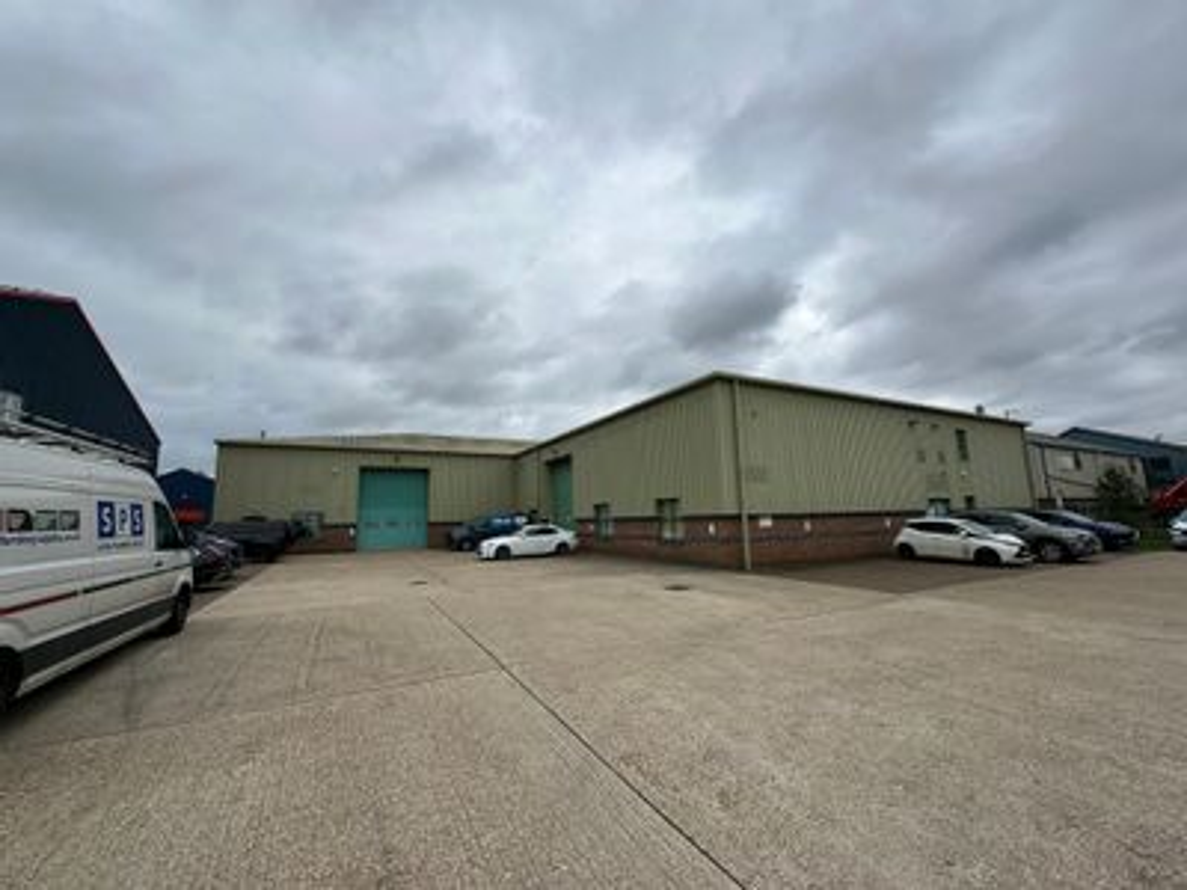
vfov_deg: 85.7
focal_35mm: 14
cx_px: 594
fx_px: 480
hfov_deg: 102.1
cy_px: 445
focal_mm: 2.22
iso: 40
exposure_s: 1/1490
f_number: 2.2
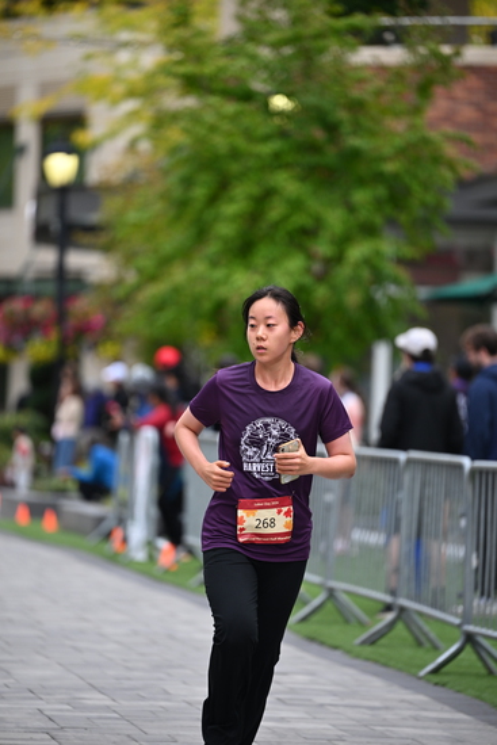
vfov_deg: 10.3
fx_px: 4139
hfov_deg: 6.9
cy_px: 372
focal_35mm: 200
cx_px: 248
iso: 640
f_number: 2.8
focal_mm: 200
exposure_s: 1/2000
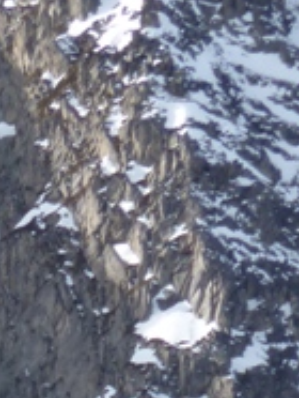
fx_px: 13731
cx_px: -152
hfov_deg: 1.2
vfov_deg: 1.7
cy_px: 648
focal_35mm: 1195
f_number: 4.8
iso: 80
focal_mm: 45.7
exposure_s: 1/320
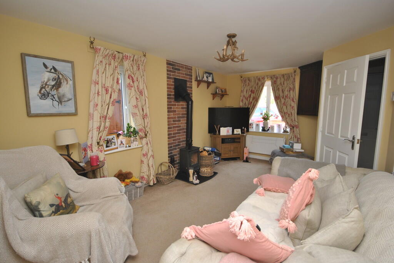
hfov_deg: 92.4
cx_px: 197
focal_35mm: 17
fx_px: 189
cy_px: 132
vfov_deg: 69.8
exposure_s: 1/60
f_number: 4.2
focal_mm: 11.5
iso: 200
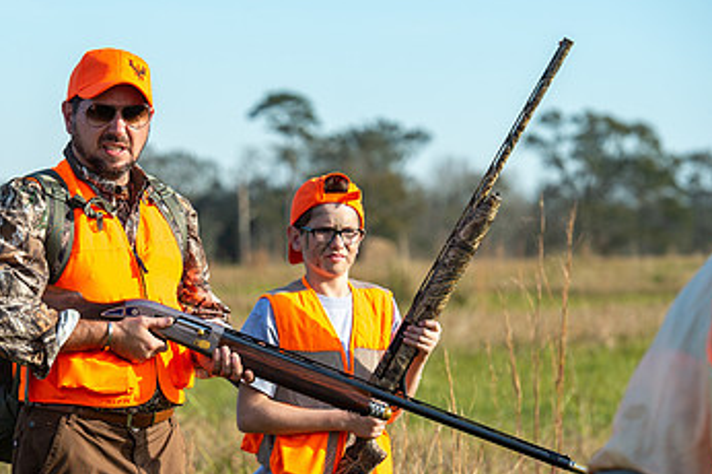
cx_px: 185
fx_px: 4307
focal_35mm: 218
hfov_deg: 9.4
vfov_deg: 6.3
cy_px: 317
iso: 100
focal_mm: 130
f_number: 5.6
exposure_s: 1/400
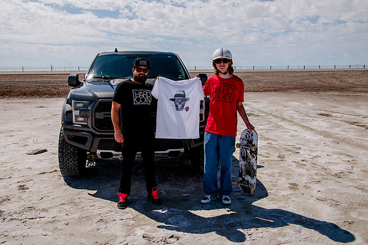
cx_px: 158
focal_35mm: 35
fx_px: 362
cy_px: 105
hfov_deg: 53.7
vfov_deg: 37.3
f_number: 6.3
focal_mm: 31
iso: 160
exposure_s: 1/1600
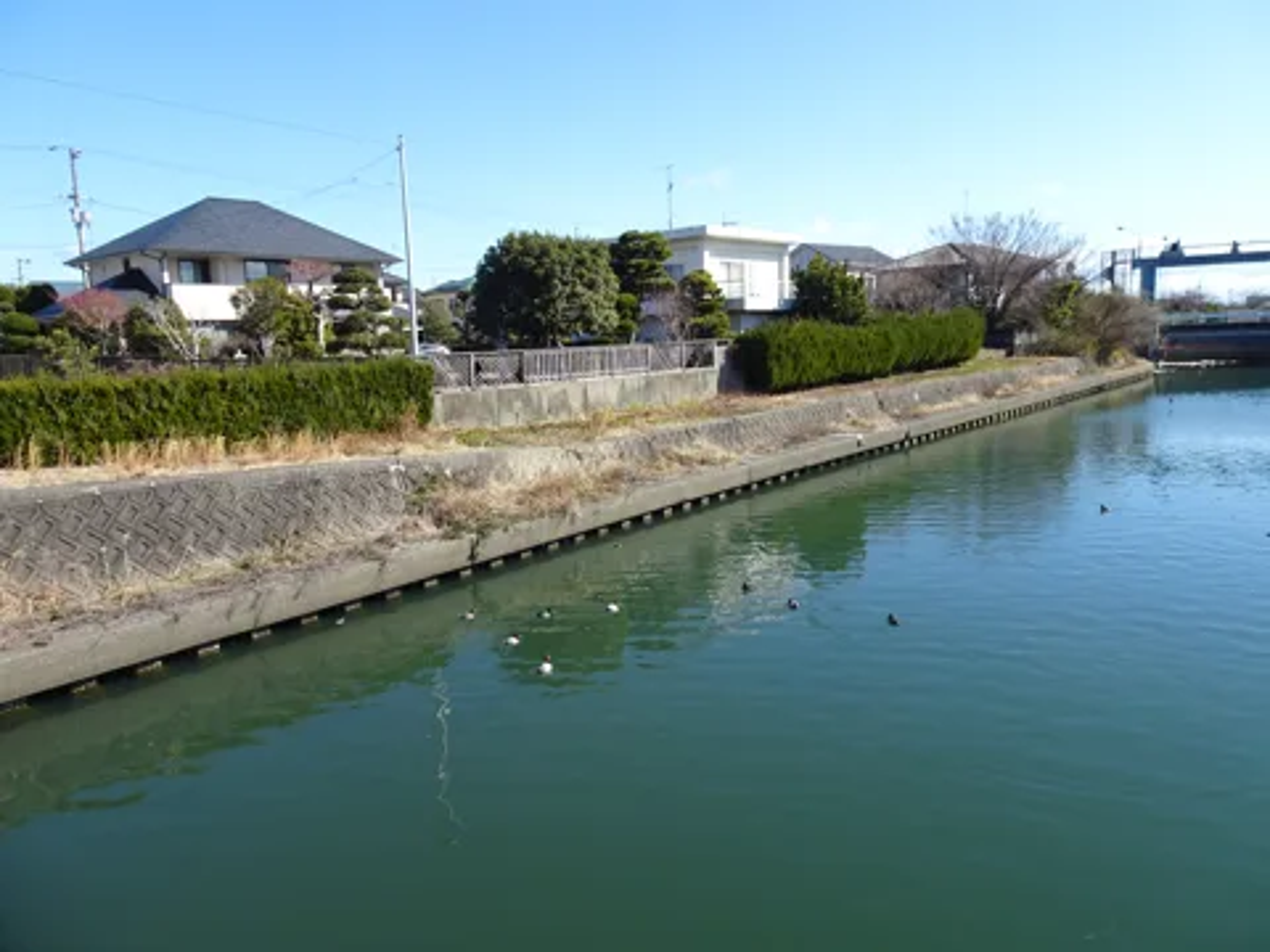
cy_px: 476
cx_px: 635
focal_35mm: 24
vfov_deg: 56.8
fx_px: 881
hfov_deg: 71.6
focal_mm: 4.1
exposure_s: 1/500
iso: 80
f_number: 3.5
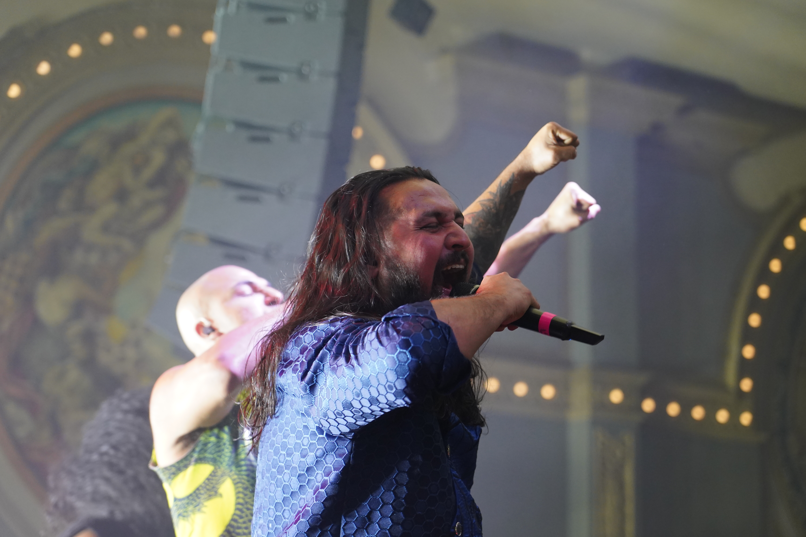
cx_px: 403
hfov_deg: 19.5
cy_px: 268
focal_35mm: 105
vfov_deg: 13.0
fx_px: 2351
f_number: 4
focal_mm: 105
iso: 3200
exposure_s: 1/160
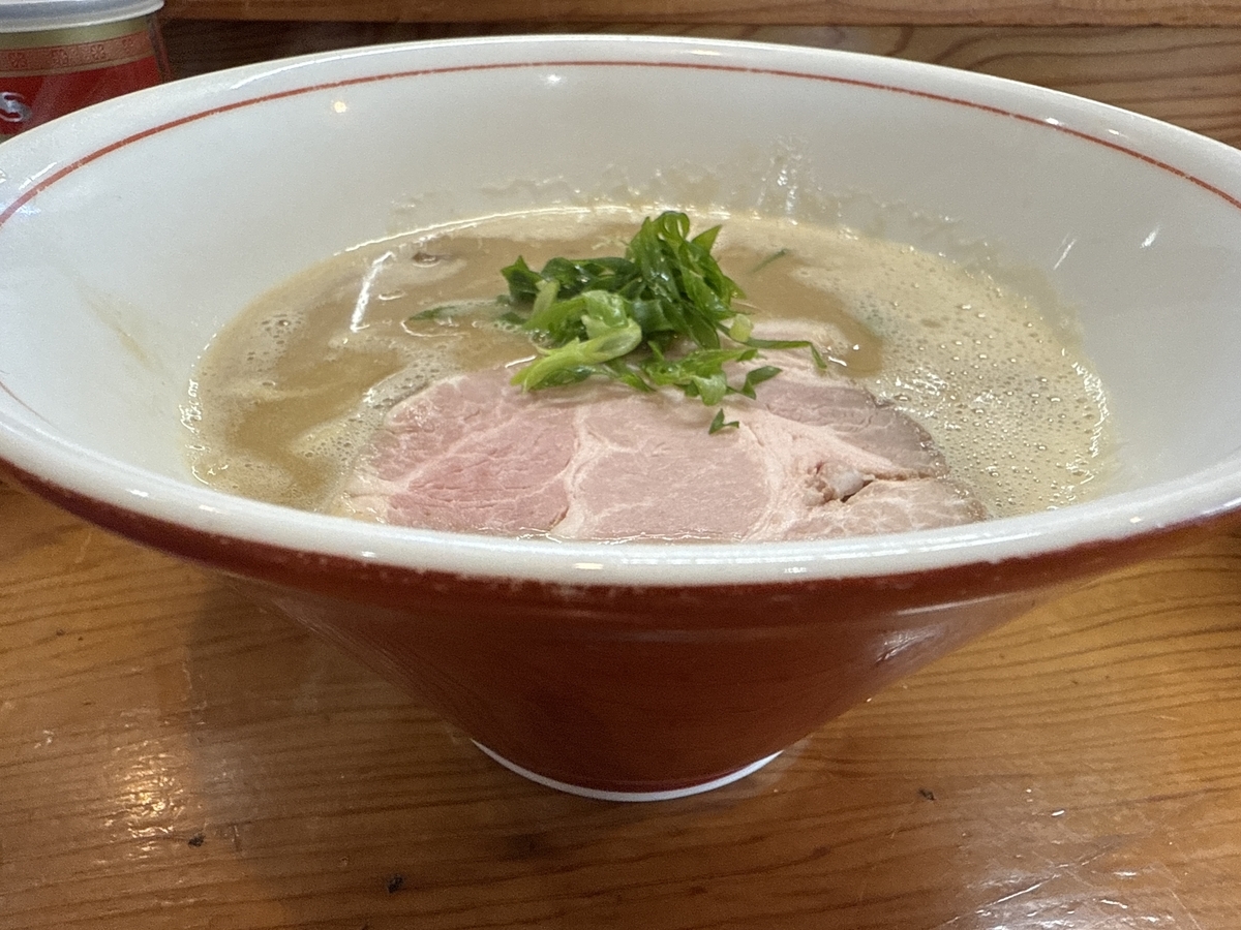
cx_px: 620
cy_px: 465
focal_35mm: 25
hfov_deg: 69.4
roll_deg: -1.2
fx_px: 896
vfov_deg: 54.9
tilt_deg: -34.7
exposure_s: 1/99
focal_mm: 2.22
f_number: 2.2
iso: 125
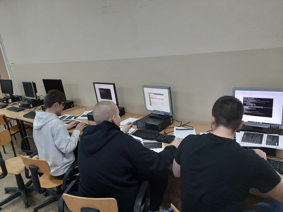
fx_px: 204
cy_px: 106
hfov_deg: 69.4
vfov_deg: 54.9
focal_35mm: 25
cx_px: 142
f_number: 2
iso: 200
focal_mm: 4.6
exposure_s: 1/50
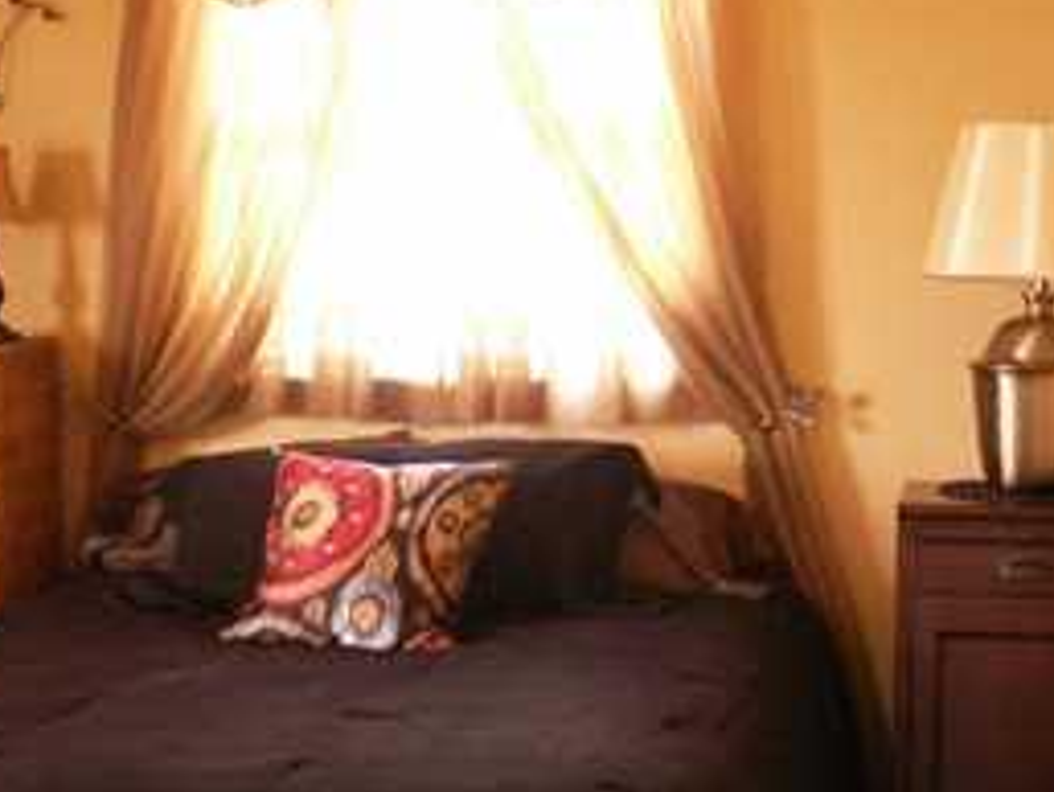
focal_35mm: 87
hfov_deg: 22.5
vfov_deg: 16.9
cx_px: 529
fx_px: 2650
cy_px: 566
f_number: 2.8
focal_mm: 5.86
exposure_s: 1/10
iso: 160
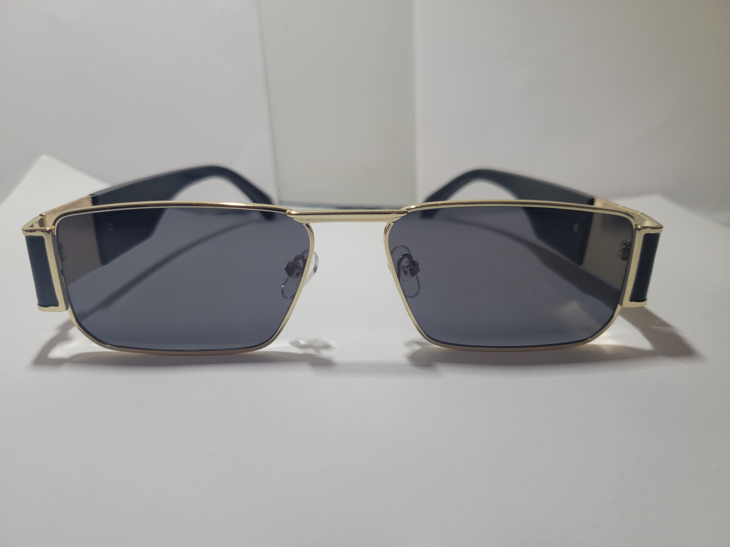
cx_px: 365
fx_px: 548
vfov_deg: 53.1
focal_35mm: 26
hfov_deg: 67.3
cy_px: 274
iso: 250
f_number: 1.8
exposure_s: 1/40
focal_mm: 5.4
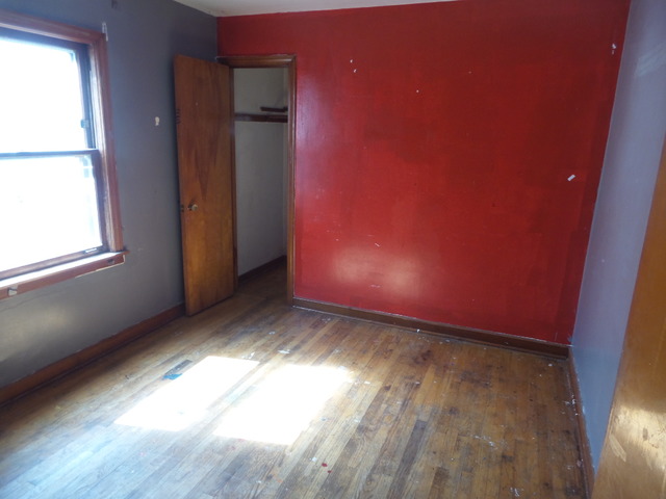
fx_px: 443
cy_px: 250
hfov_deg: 73.9
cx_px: 333
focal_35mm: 23
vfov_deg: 58.9
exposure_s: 1/30
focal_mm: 4.1
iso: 160
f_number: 2.8
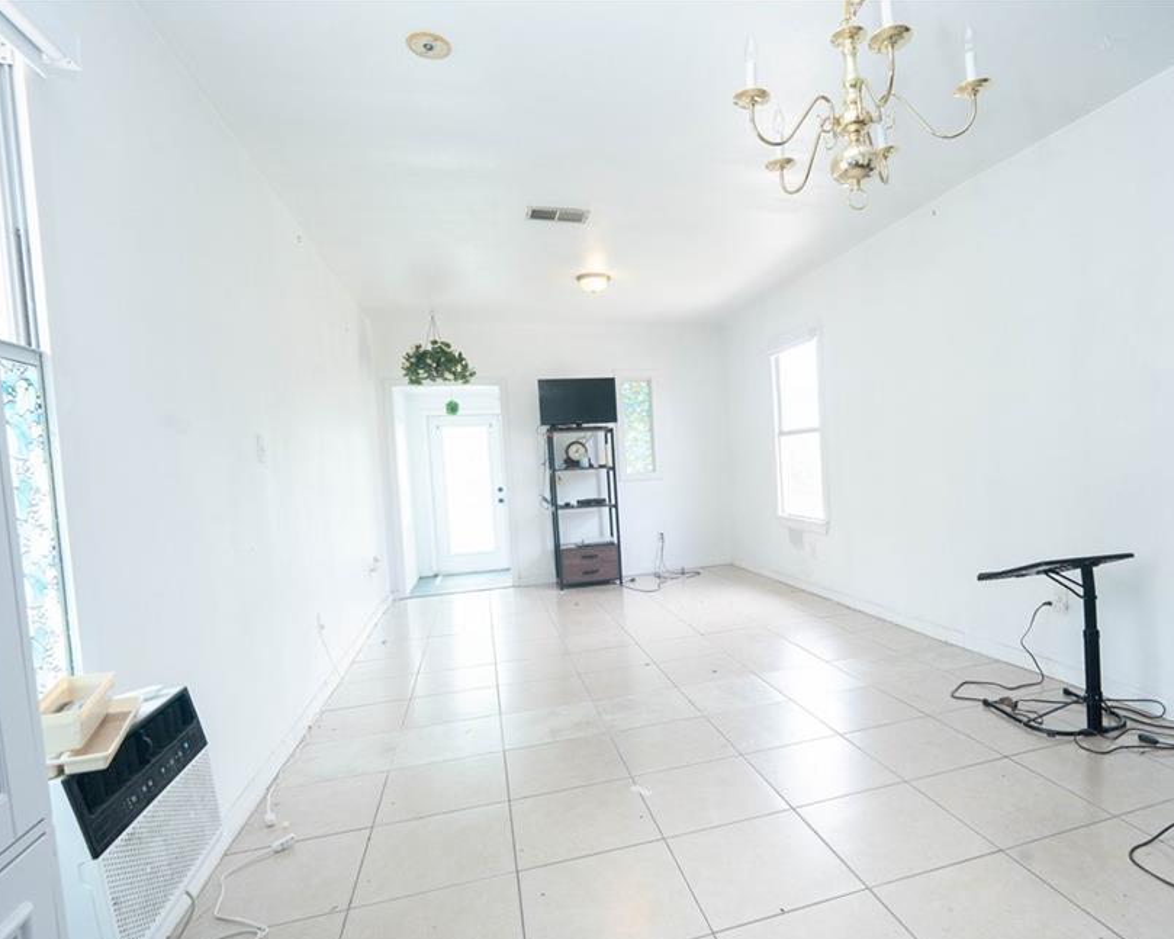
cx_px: 686
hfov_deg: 82.6
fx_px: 660
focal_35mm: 19
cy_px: 492
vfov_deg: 70.8
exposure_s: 1/40
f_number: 8
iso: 320
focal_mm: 16
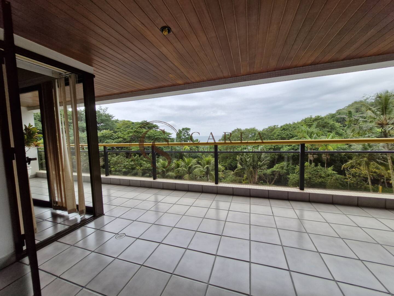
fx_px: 148
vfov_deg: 89.9
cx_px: 197
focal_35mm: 13
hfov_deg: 106.2
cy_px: 148
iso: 50
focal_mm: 1.74
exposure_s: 1/598
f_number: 2.2
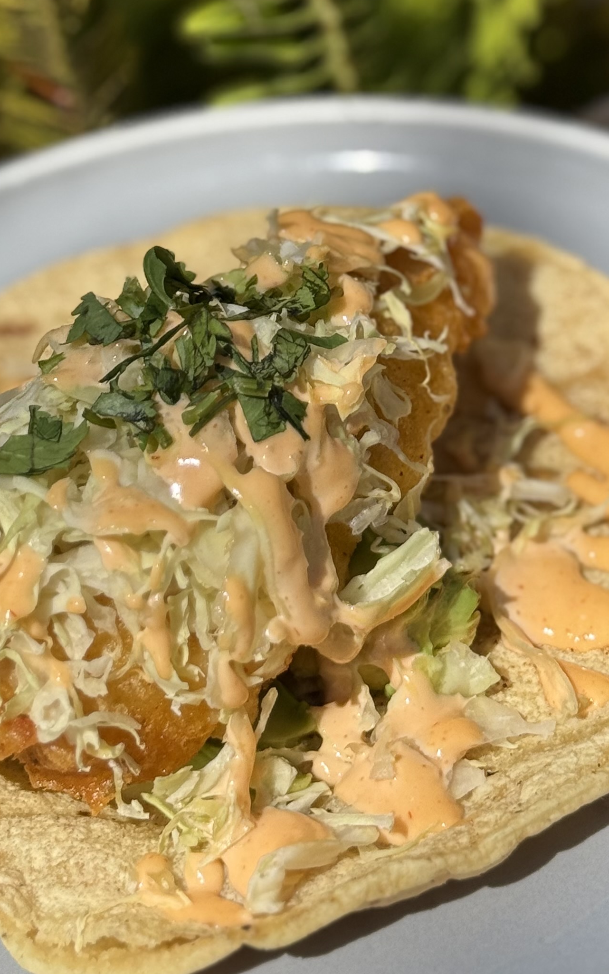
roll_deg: +7.4
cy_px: 145
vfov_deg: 20.5
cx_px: 377
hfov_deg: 13.1
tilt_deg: -37.2
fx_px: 2655
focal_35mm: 100
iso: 64
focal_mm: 6.76
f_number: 1.78
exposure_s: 1/6024
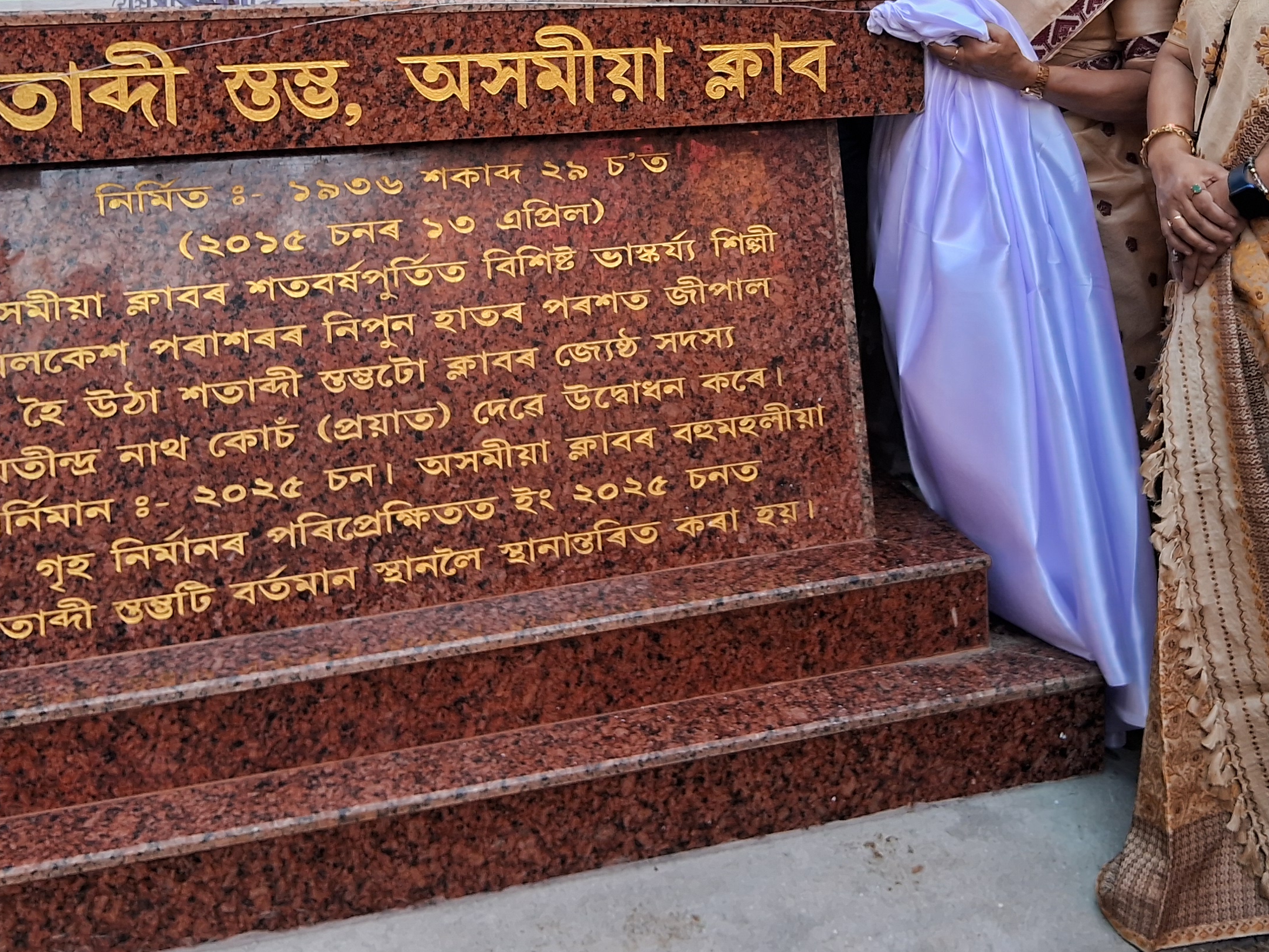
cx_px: 791
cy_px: 75
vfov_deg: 28.4
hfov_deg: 38.7
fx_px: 1796
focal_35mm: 49
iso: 25
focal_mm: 3.98
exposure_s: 1/169
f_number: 1.8
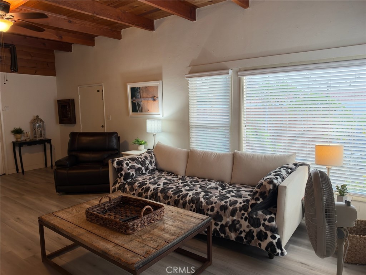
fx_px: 254
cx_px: 183
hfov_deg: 71.6
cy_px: 138
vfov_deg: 56.8
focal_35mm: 24
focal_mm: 6.93
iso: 200
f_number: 1.8
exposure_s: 1/120
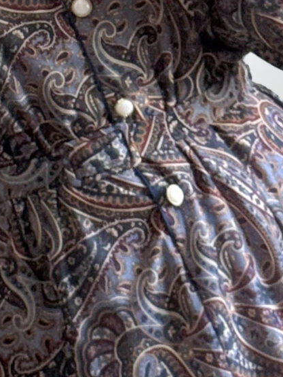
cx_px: 131
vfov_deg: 11.1
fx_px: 1927
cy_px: 301
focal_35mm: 177
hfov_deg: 8.4
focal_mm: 6.76
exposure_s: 1/60
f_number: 1.8
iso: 160
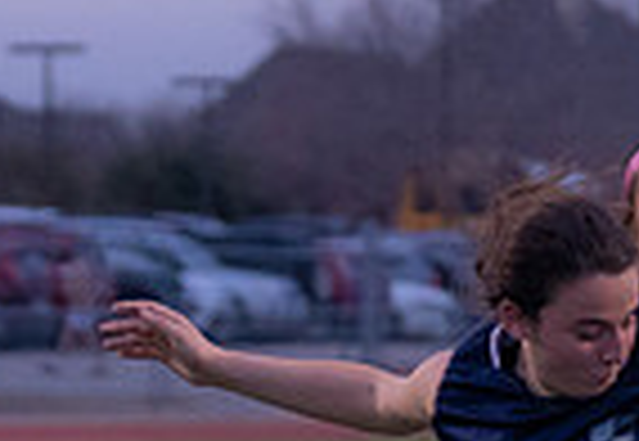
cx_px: 763
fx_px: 11286
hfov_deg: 3.2
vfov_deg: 2.2
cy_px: 824
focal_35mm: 629
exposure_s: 1/1000
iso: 2500
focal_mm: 98
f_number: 4
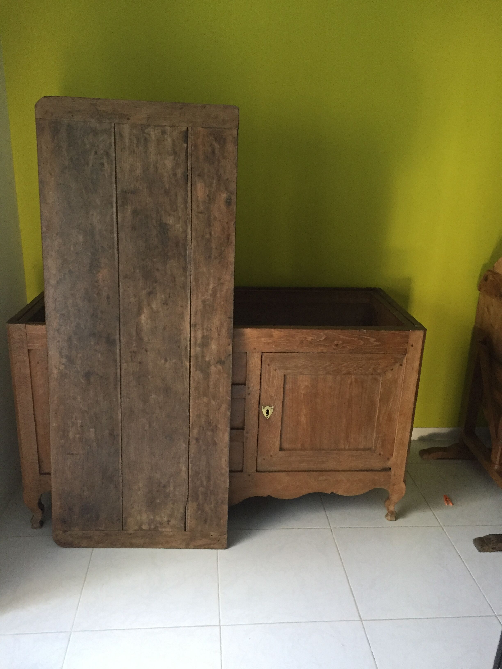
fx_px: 561
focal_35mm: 29
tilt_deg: -16.2
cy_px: 334
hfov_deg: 48.2
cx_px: 251
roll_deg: -1.2
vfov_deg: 61.7
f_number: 2.2
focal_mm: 4.15
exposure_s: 1/33
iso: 250
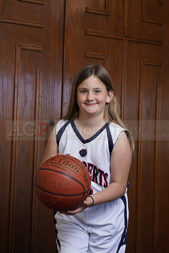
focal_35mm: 85
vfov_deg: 23.9
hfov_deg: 16.1
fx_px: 599
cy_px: 126
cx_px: 84
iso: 200
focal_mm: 85
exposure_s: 1/250
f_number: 5.6
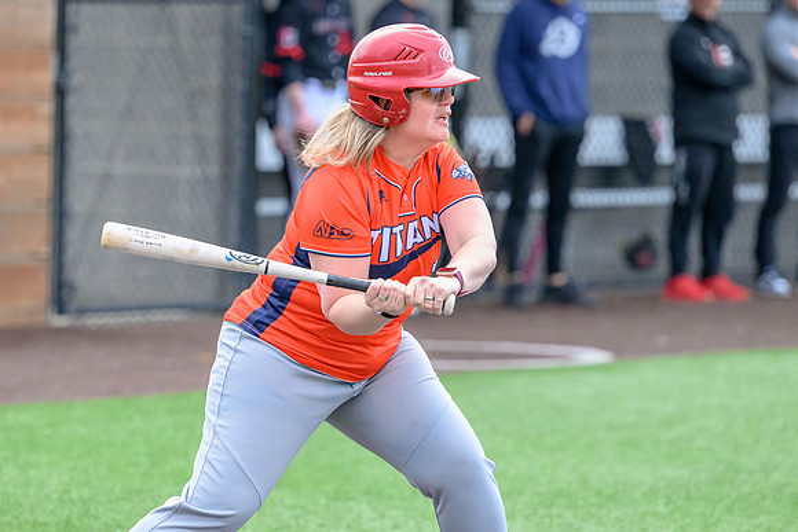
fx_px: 5356
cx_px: 306
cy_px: 252
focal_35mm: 242
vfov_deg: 5.7
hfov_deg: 8.5
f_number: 3.2
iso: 3600
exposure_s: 1/2000
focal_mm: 160
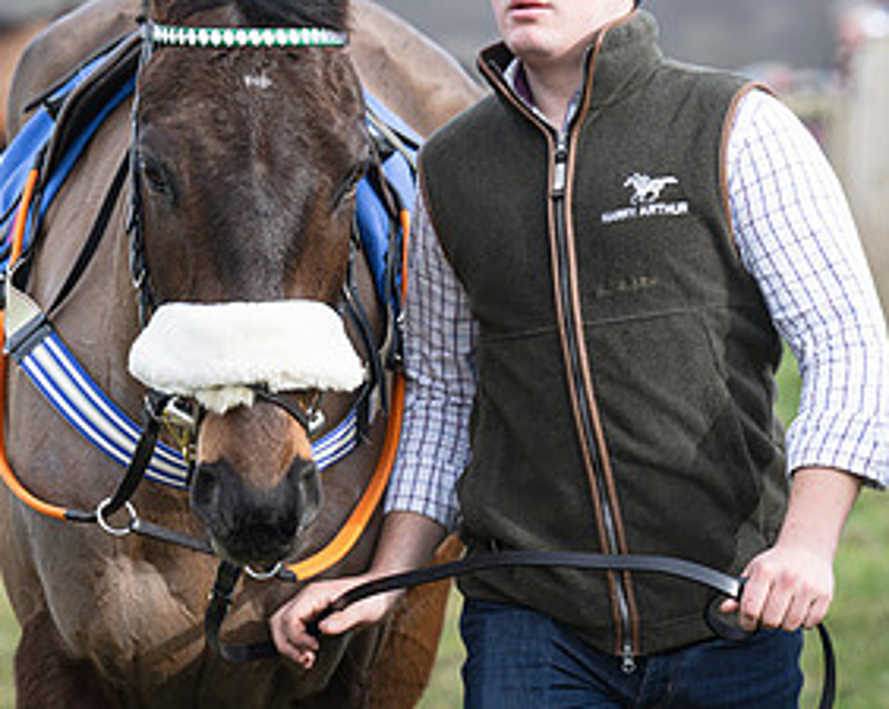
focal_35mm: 360
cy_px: 211
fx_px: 9462
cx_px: 463
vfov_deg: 4.3
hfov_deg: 5.4
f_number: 5
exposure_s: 1/400
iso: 200
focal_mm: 160
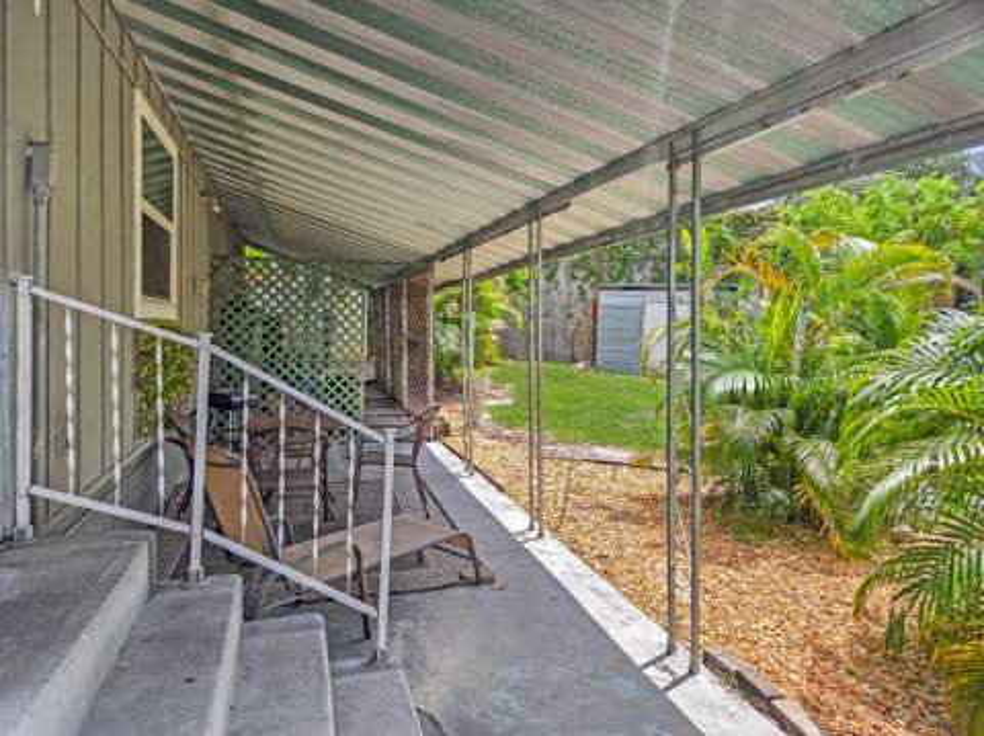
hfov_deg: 74.0
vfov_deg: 58.8
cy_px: 368
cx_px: 492
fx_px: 653
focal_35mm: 23
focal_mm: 5.4
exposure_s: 1/2200
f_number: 1.8
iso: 80
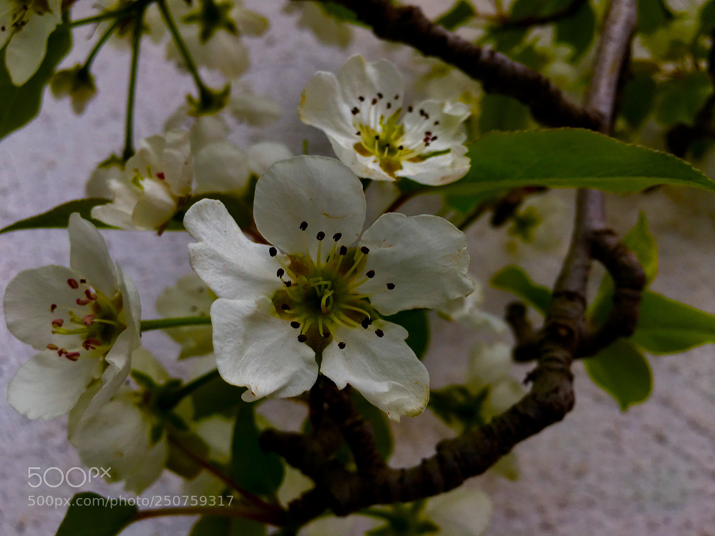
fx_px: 599
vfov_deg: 48.2
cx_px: 358
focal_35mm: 29
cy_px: 268
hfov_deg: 61.7
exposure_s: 1/163
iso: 25
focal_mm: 4.15
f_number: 2.2
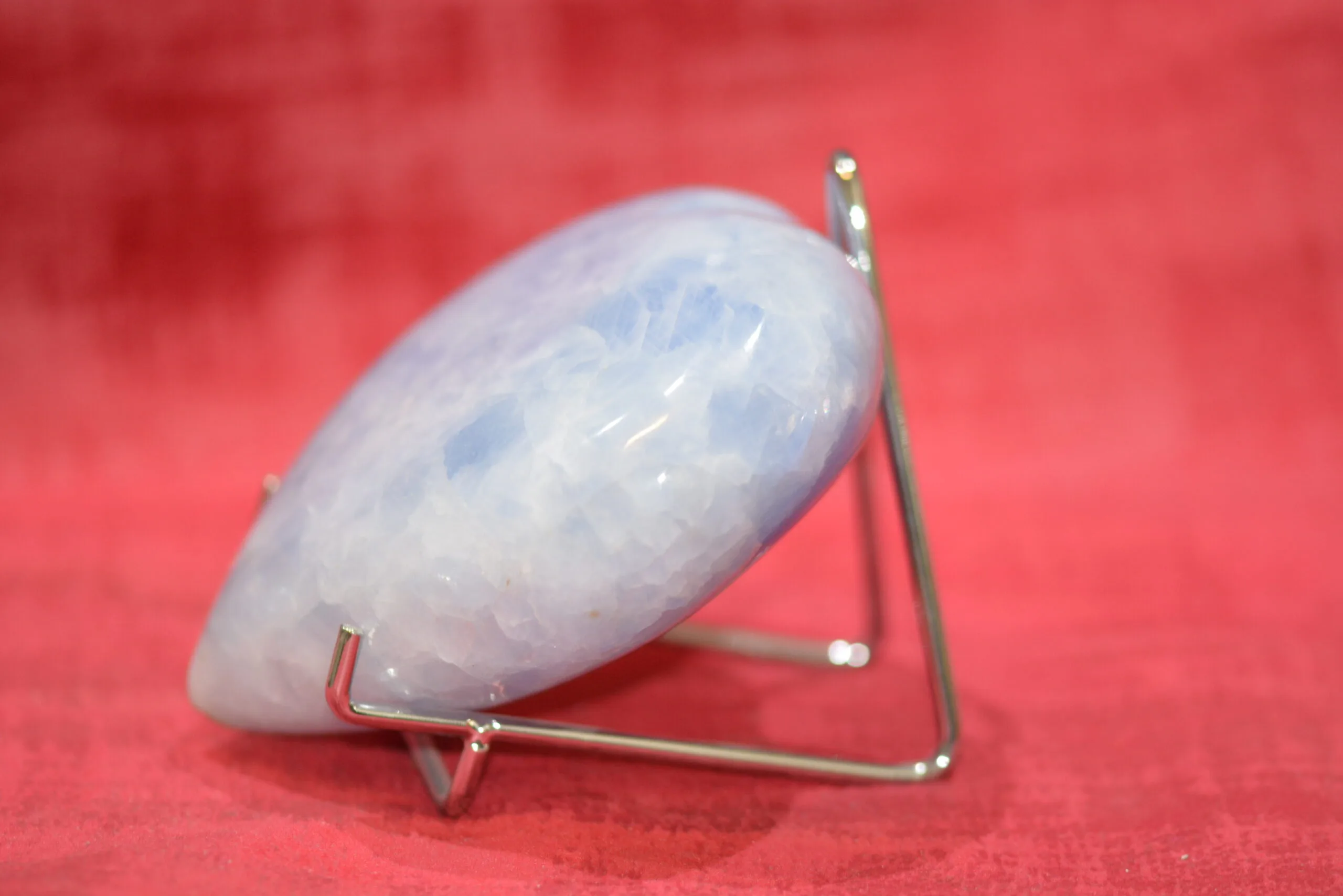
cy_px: 448
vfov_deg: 8.7
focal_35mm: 158
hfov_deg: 13.0
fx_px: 5877
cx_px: 672
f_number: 3.2
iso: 720
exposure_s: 1/60
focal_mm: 105
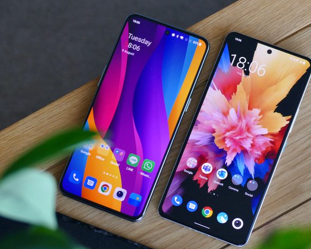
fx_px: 1206
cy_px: 125
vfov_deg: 11.8
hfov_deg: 14.7
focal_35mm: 131
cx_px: 181
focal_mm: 41.85
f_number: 4
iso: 640
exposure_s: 1/80
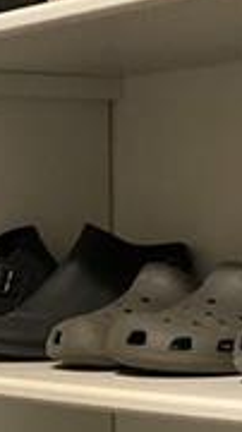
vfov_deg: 15.7
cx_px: -14
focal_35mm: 135
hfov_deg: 8.9
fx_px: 1543
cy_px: 386
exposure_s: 1/30
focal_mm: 3
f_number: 1.8
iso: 320
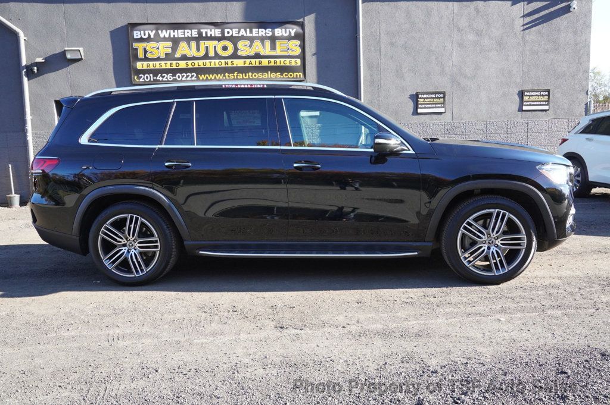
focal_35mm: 30
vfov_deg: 43.5
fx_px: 508
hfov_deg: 62.0
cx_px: 305
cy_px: 202
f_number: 9
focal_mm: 20
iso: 1000
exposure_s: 1/250
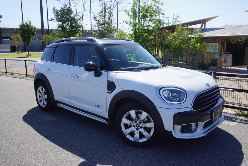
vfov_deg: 43.6
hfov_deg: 61.9
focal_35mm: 30
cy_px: 83
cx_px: 124
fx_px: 207
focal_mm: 20
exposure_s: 1/125
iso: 100
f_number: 11
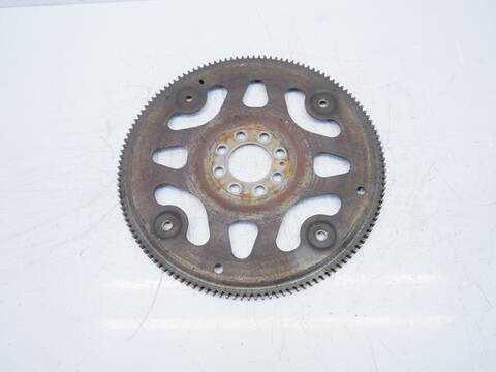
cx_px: 248
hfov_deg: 60.0
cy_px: 186
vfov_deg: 46.8
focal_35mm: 30
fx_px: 430
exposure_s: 1/80
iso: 200
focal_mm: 15
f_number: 3.7
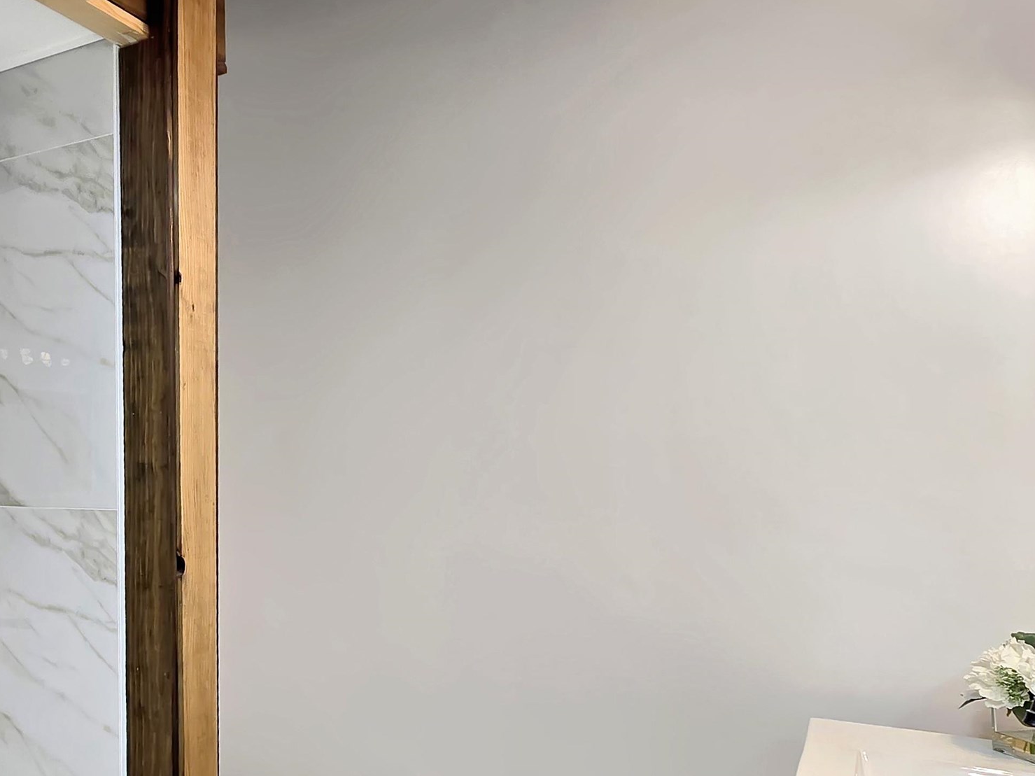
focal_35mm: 27
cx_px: 265
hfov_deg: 61.8
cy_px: 648
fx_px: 807
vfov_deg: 47.8
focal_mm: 2.2
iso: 80
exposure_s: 1/60
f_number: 2.2
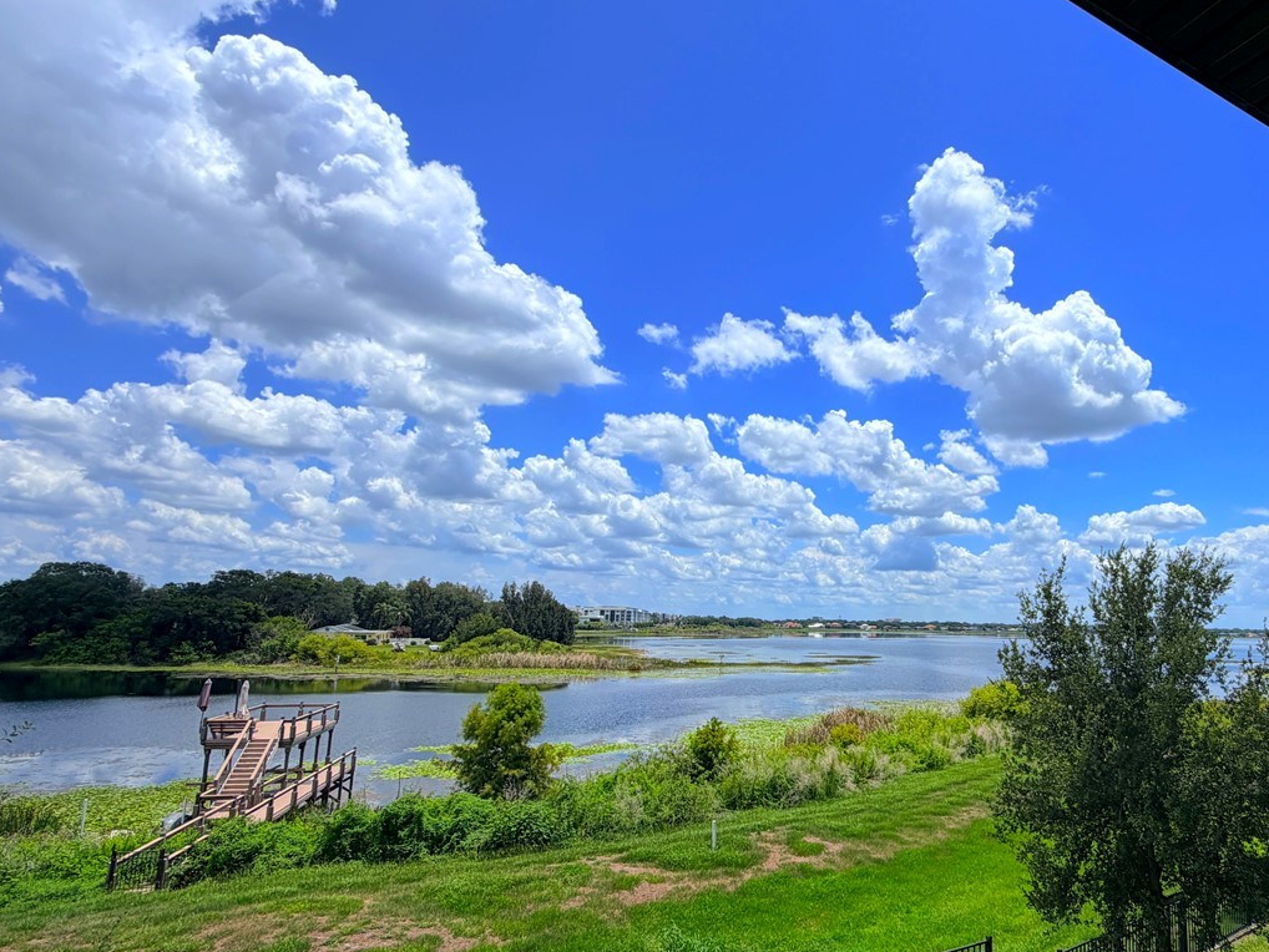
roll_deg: -1.0
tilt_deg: +9.2
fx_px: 807
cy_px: 507
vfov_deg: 61.1
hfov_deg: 74.1
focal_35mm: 22
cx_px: 841
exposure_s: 1/1464
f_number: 2.2
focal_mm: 2.22
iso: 20
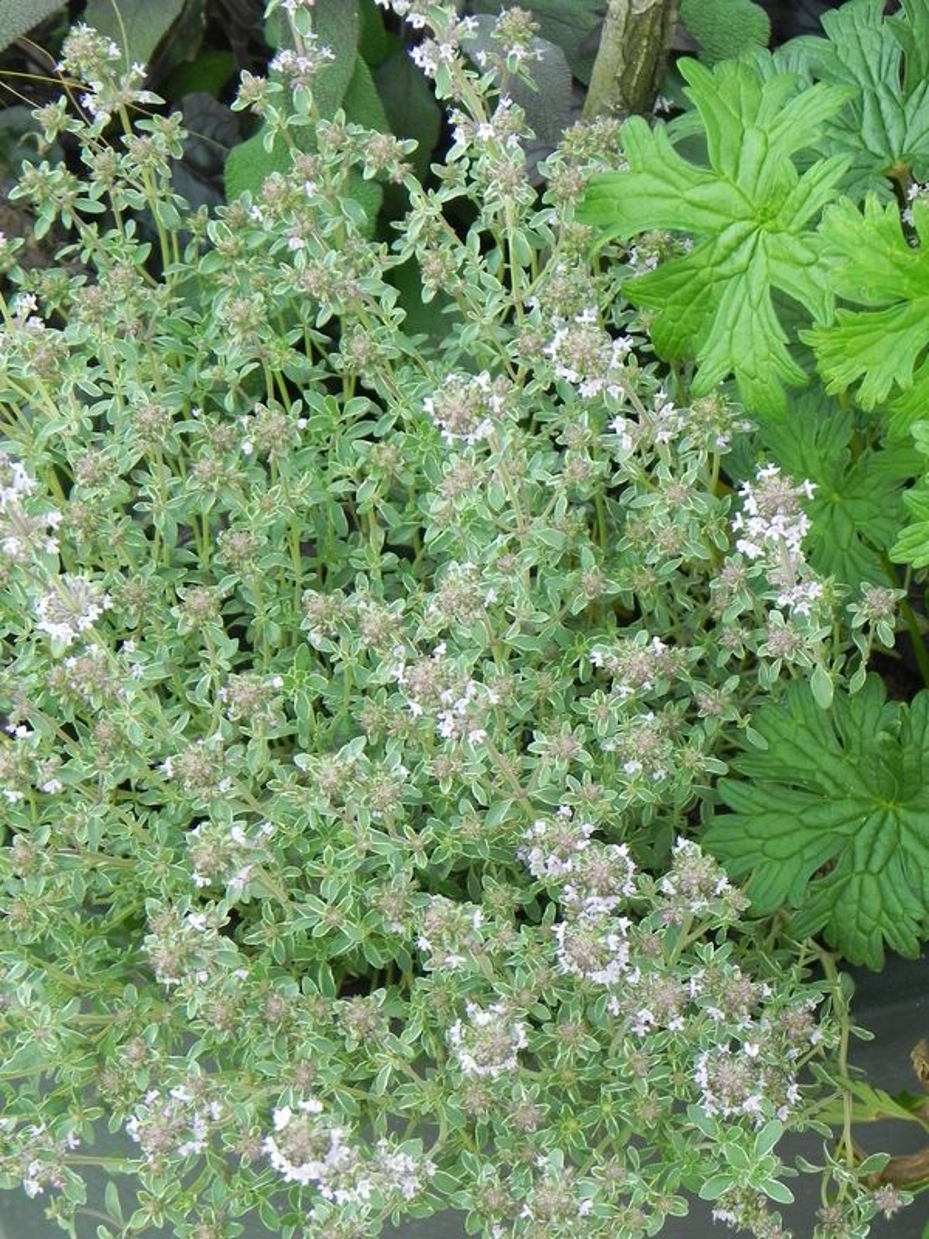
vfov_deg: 13.7
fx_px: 5153
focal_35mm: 144
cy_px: 620
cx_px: 464
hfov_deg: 10.3
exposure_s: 1/40
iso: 160
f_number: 5
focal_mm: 25.7
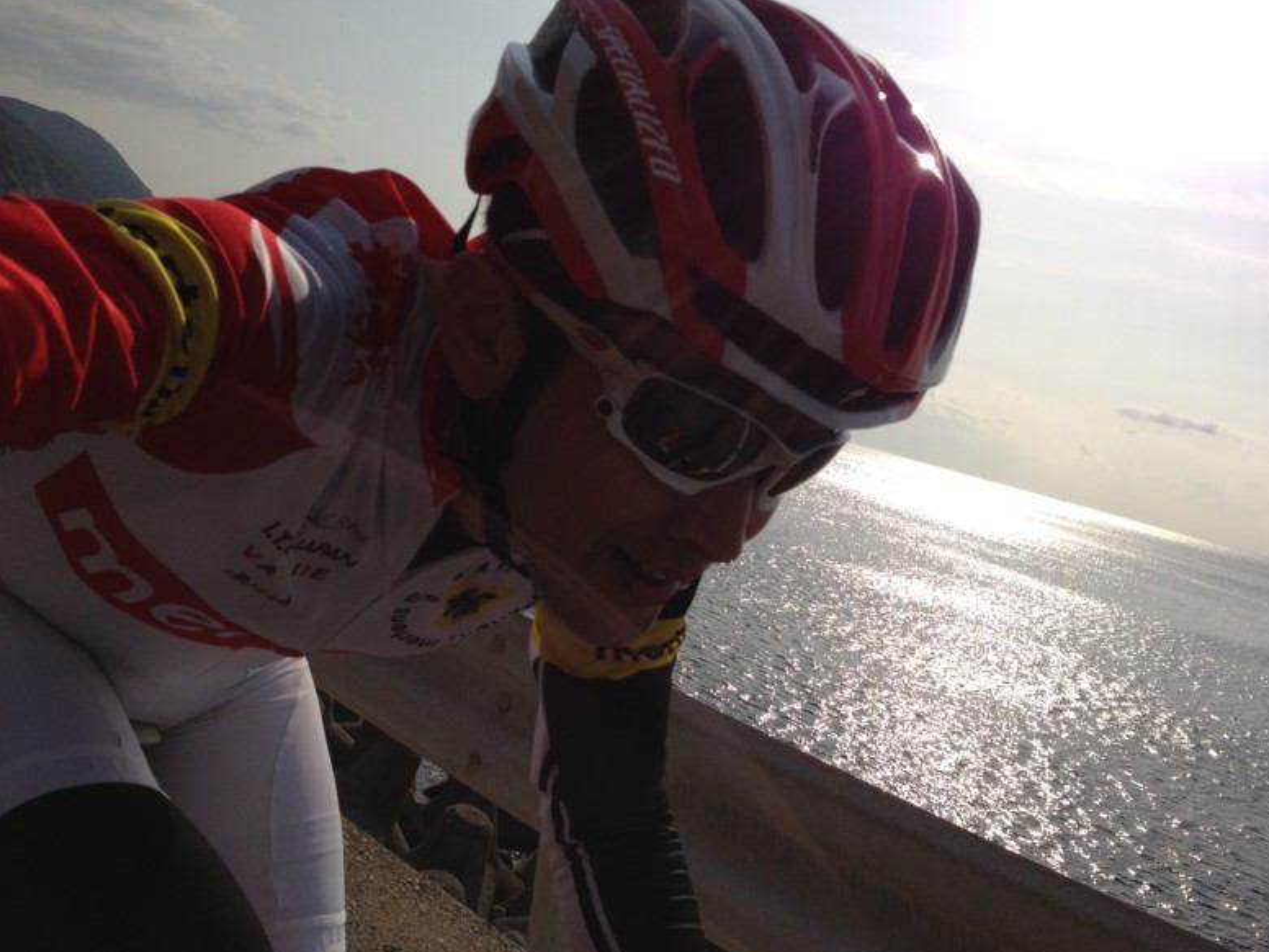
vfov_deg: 41.8
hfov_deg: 53.9
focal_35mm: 34
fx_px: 1246
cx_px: 652
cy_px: 486
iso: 50
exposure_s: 1/5435
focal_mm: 4.13
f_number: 2.4
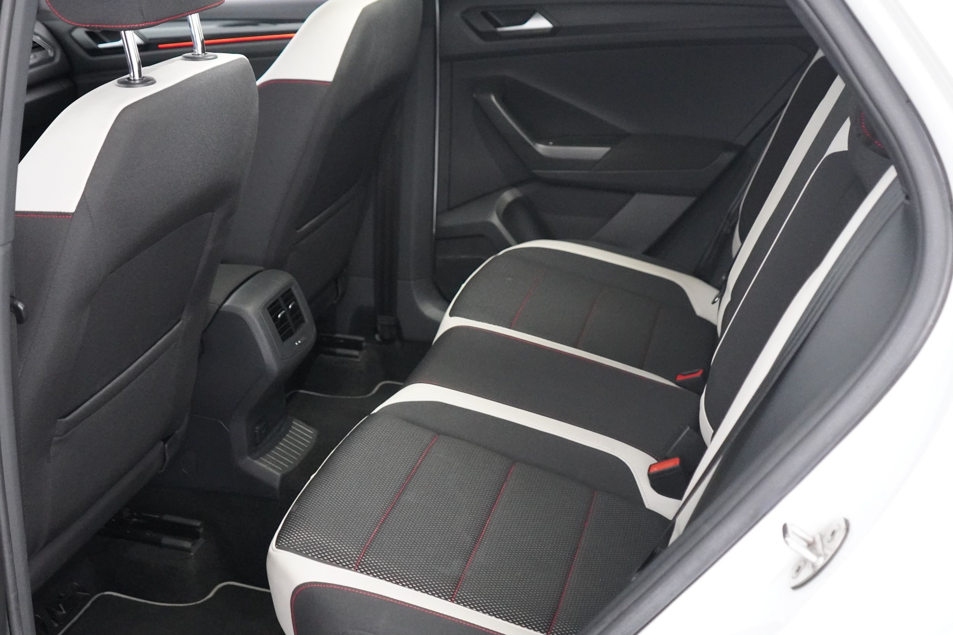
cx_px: 476
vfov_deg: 31.9
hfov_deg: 46.4
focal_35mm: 42
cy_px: 318
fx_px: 1112
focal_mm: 28
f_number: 3.5
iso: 6400
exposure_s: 1/40
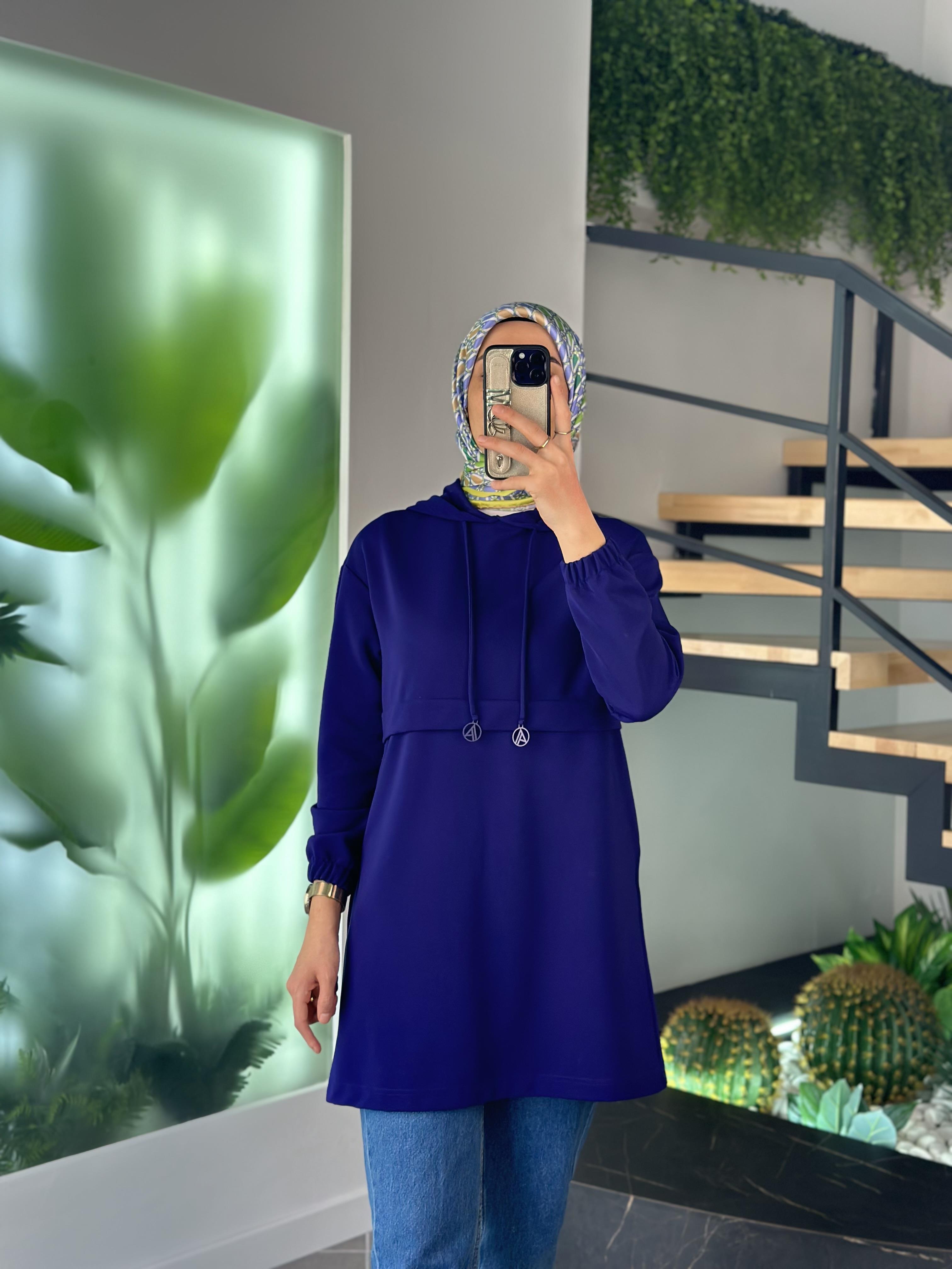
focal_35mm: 48
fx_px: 1760
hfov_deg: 30.3
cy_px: 634
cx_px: 476
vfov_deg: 39.7
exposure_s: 1/236
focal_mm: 6.86
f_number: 1.78
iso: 80
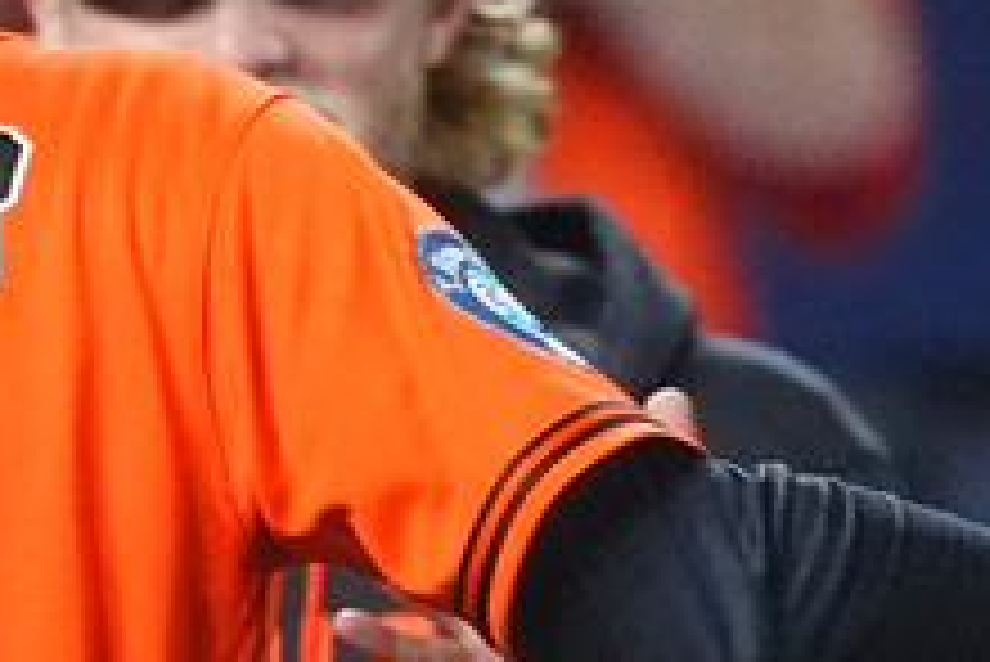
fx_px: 115076
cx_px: -158
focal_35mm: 4182
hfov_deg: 0.5
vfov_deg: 0.3
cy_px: 437
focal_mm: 600
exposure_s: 1/1250
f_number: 4
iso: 5000
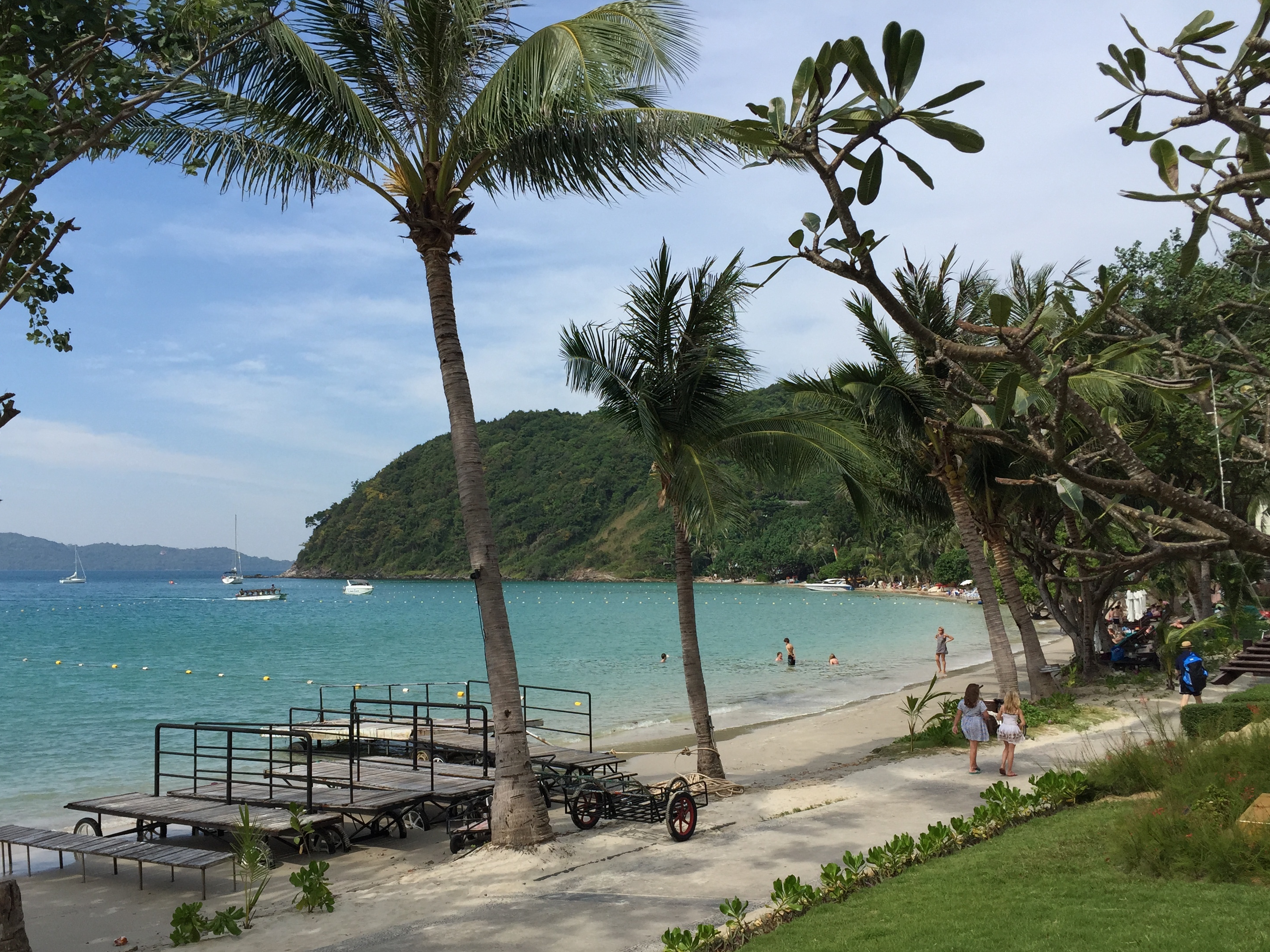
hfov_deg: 55.3
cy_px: 537
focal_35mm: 33
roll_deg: -1.1
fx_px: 1211
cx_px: 591
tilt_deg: +1.2
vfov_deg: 42.9
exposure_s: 1/2639
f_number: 2.2
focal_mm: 4.15
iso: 32
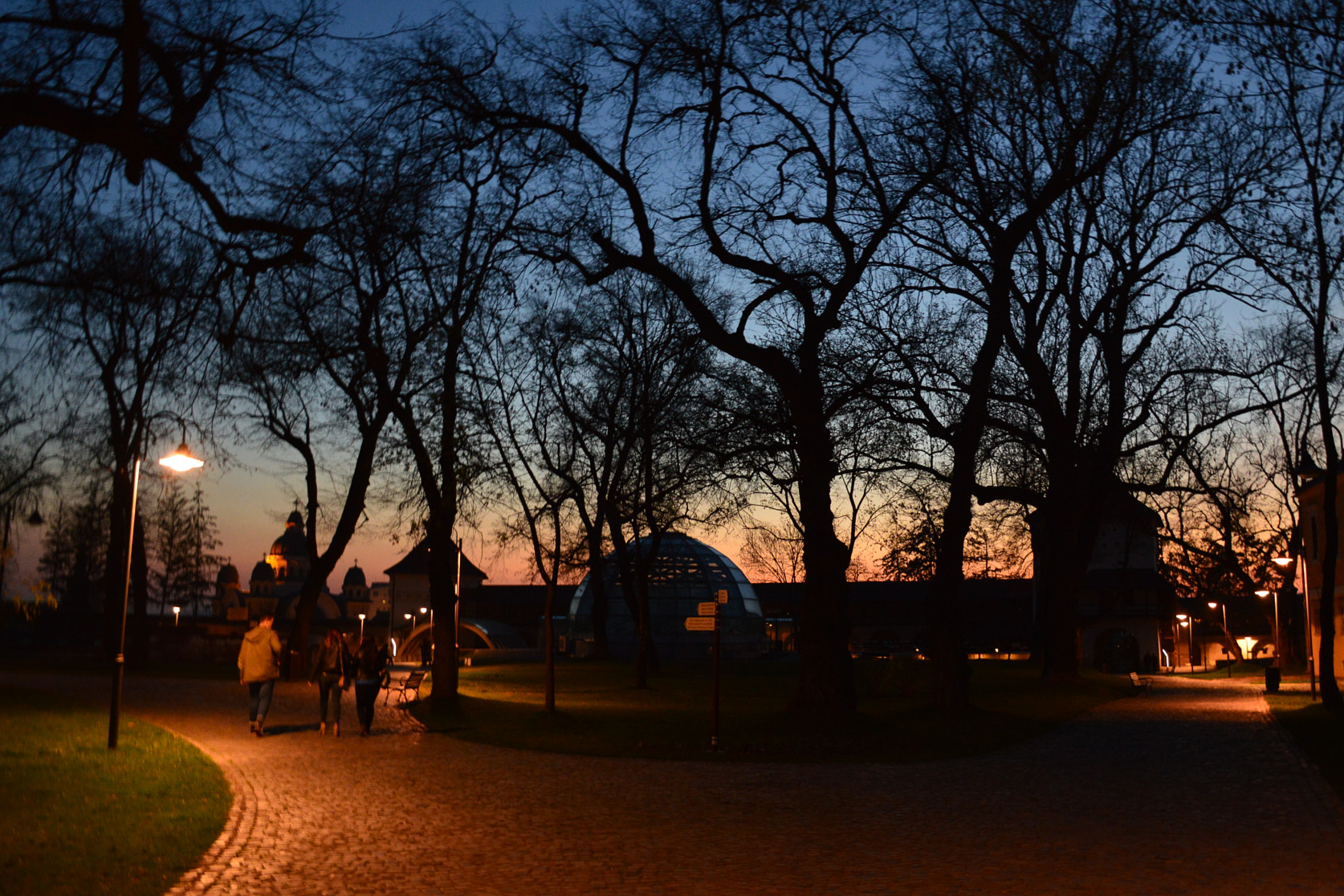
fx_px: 1232
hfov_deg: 57.1
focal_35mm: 33
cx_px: 743
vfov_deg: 39.8
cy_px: 368
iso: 800
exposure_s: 1/13
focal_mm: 18
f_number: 3.5
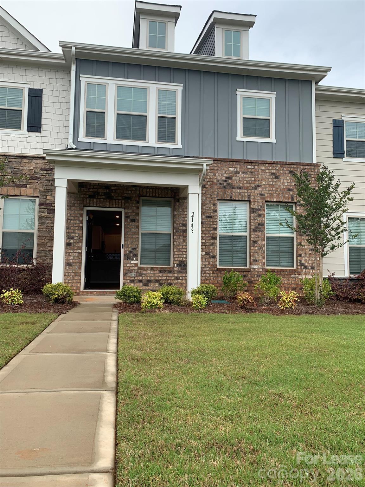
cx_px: 182
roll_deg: -0.4
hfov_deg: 53.1
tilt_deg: +5.5
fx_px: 366
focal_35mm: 26
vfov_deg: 67.3
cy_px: 244
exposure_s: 1/500
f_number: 1.8
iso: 25
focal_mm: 4.25
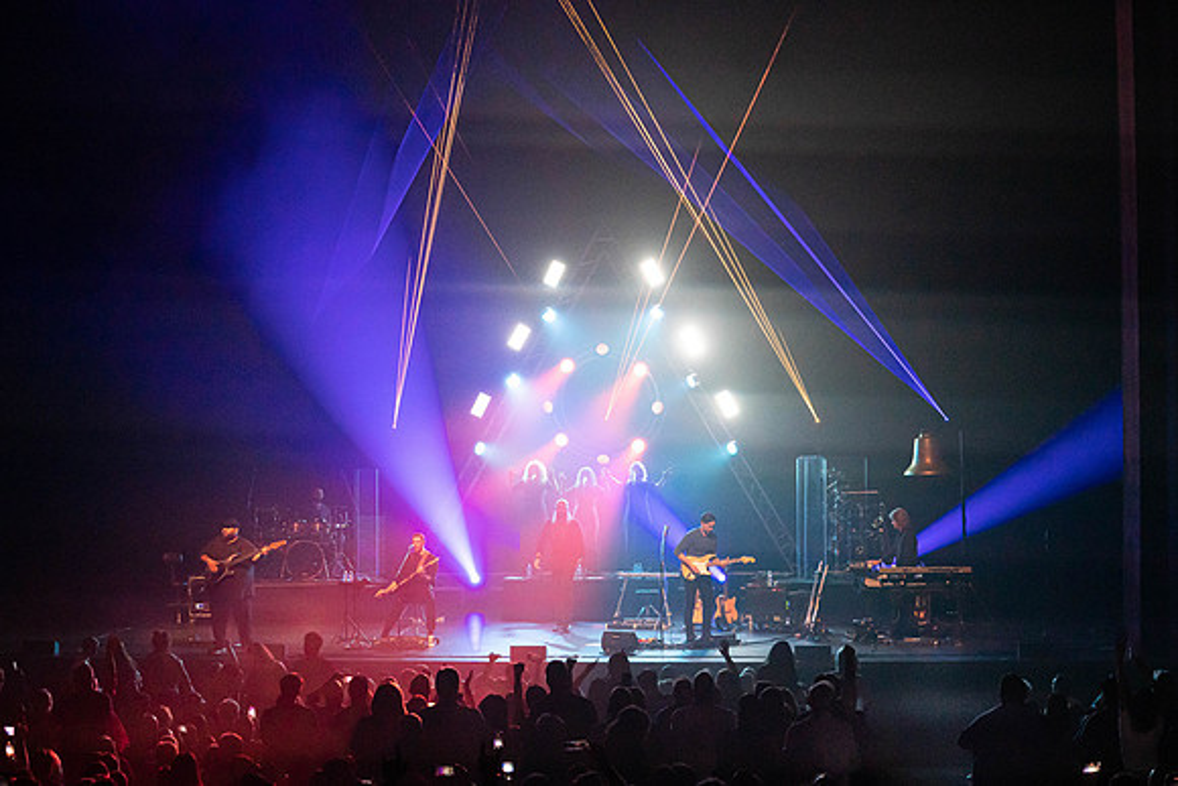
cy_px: 393
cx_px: 589
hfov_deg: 27.8
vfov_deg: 18.7
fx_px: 2381
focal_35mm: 73
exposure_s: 1/250
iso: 8000
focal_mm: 70
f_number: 5.6
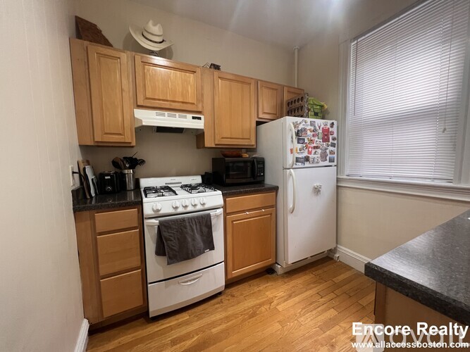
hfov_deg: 106.2
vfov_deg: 89.9
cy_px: 176
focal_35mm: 13
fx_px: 176
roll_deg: +0.8
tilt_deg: -4.5
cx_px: 235
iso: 160
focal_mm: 1.57
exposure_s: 1/60
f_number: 1.8
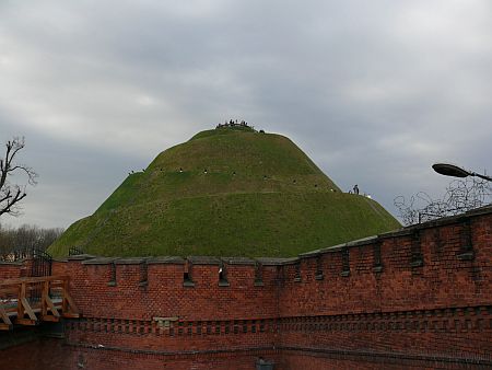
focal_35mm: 35
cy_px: 185
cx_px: 246
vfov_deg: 40.7
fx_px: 498
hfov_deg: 52.6
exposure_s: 1/160
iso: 100
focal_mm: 7.4
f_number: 4
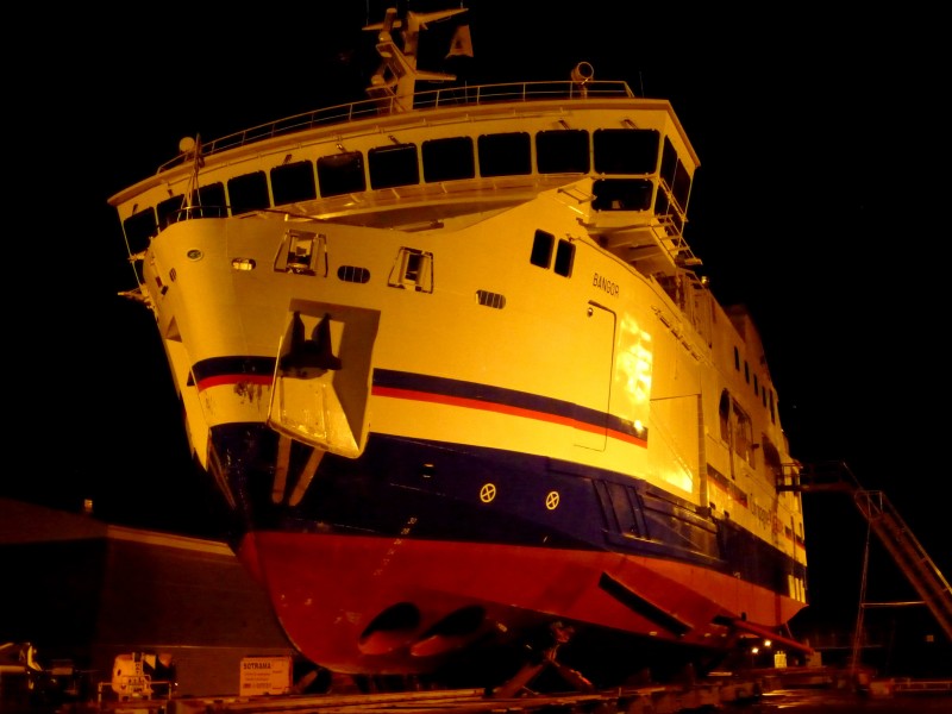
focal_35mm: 47
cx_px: 476
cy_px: 357
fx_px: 1293
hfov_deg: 40.4
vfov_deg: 30.9
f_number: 4.7
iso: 800
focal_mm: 8.2
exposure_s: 1/8
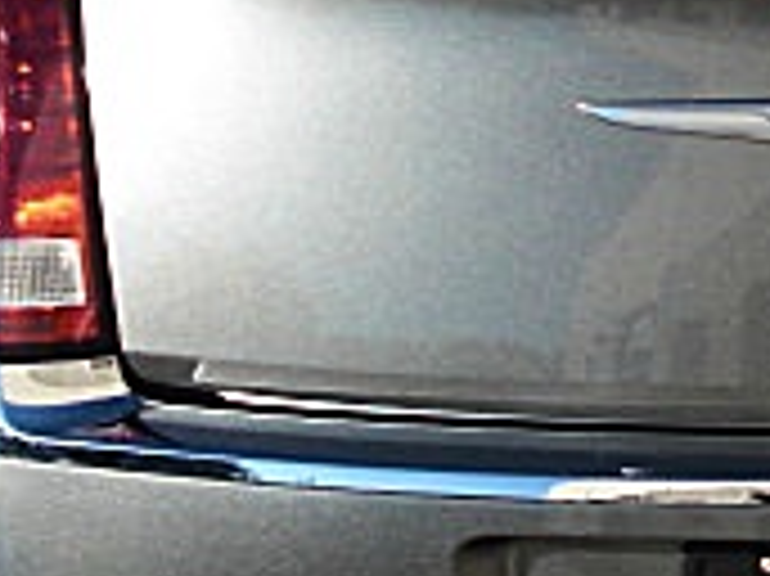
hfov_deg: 14.3
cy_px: 36
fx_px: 3001
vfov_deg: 10.9
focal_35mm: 135
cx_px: 874
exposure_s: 1/800
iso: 50
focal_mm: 6.3
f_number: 2.8
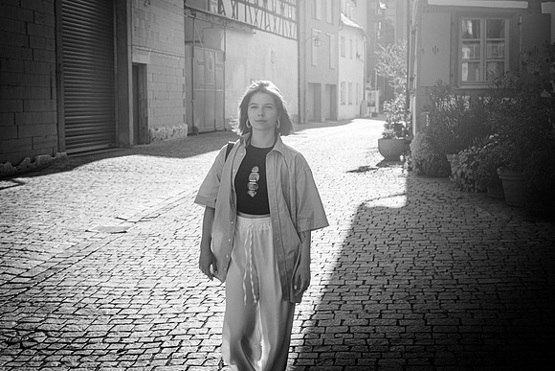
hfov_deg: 38.4
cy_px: 182
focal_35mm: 52
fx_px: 797
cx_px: 268
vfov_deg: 26.1
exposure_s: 1/60
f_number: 5.6
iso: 125
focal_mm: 50
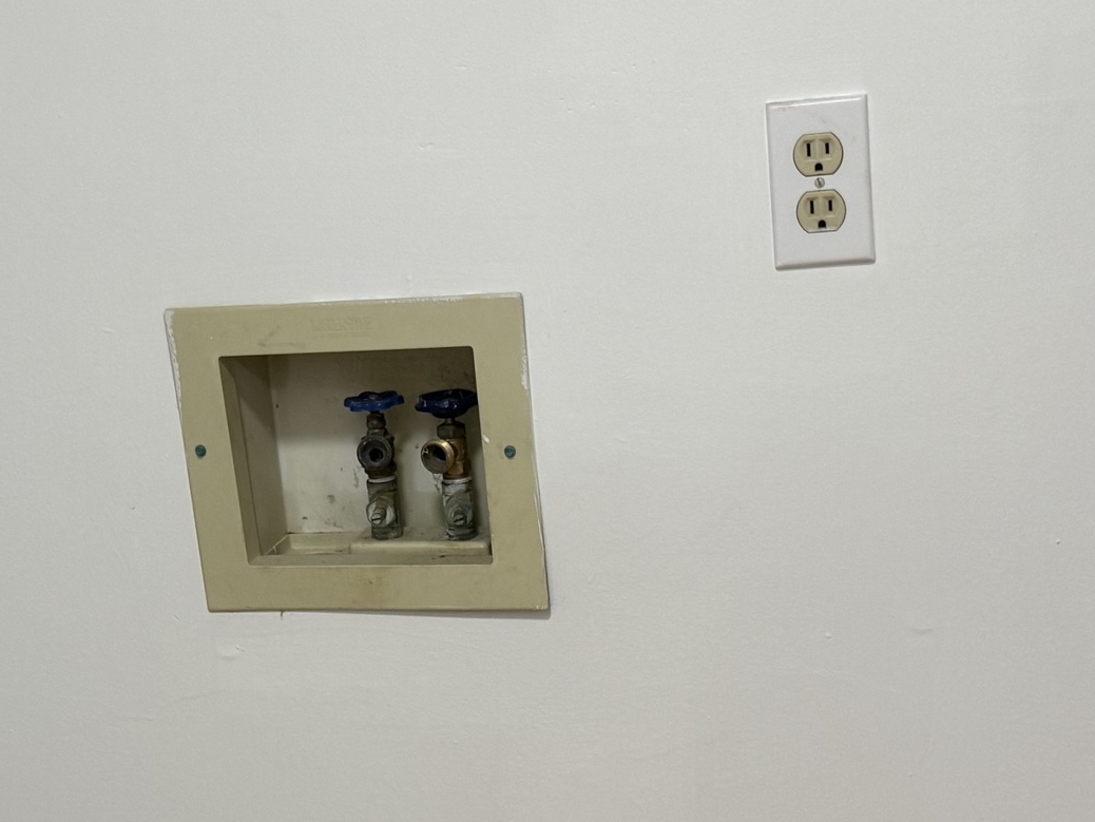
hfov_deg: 27.4
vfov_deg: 20.6
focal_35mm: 71
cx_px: 520
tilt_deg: -17.2
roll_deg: +6.2
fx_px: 2246
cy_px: 605
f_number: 1.78
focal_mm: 6.76
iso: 125
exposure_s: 1/60
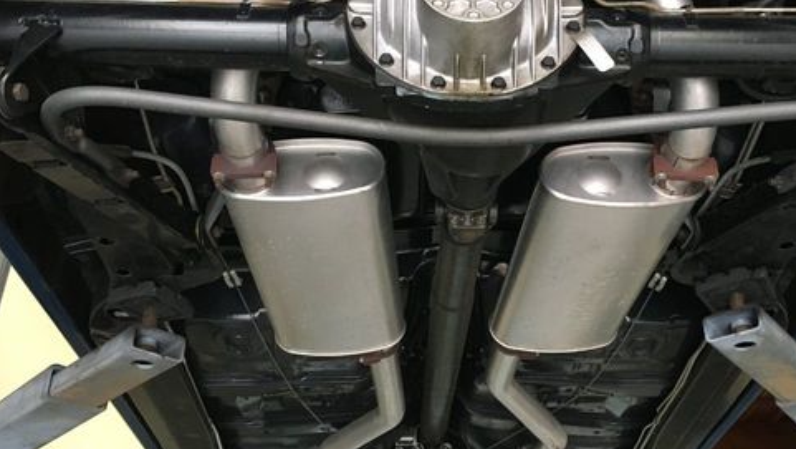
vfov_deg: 28.3
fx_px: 887
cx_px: 447
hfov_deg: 48.2
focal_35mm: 42
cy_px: 263
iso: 200
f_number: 2.2
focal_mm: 4.15
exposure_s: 1/30
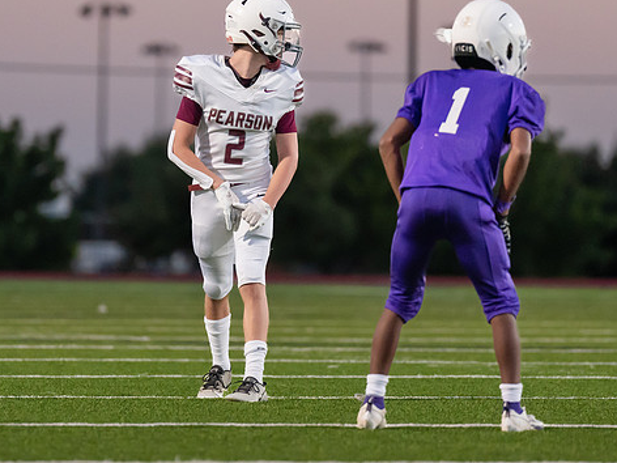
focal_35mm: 469
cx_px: 243
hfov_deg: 4.2
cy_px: 218
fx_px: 8360
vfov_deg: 3.2
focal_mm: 200
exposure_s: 1/1250
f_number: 2.8
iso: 2000
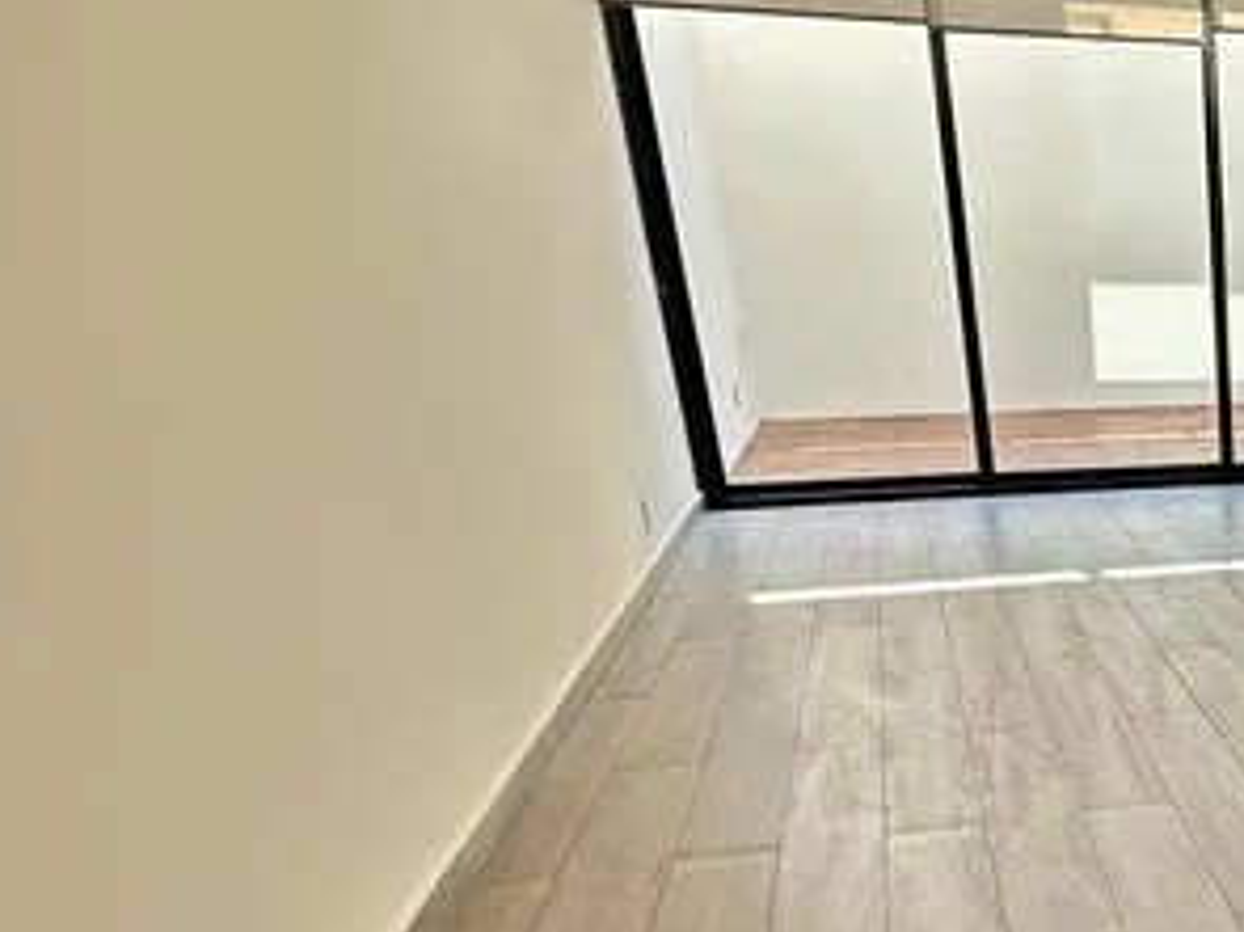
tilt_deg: -24.0
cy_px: 856
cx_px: 1400
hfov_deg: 39.2
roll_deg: +0.0
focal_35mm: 38
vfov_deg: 35.3
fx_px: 1365
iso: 64
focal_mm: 2.22
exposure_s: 1/99
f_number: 2.2
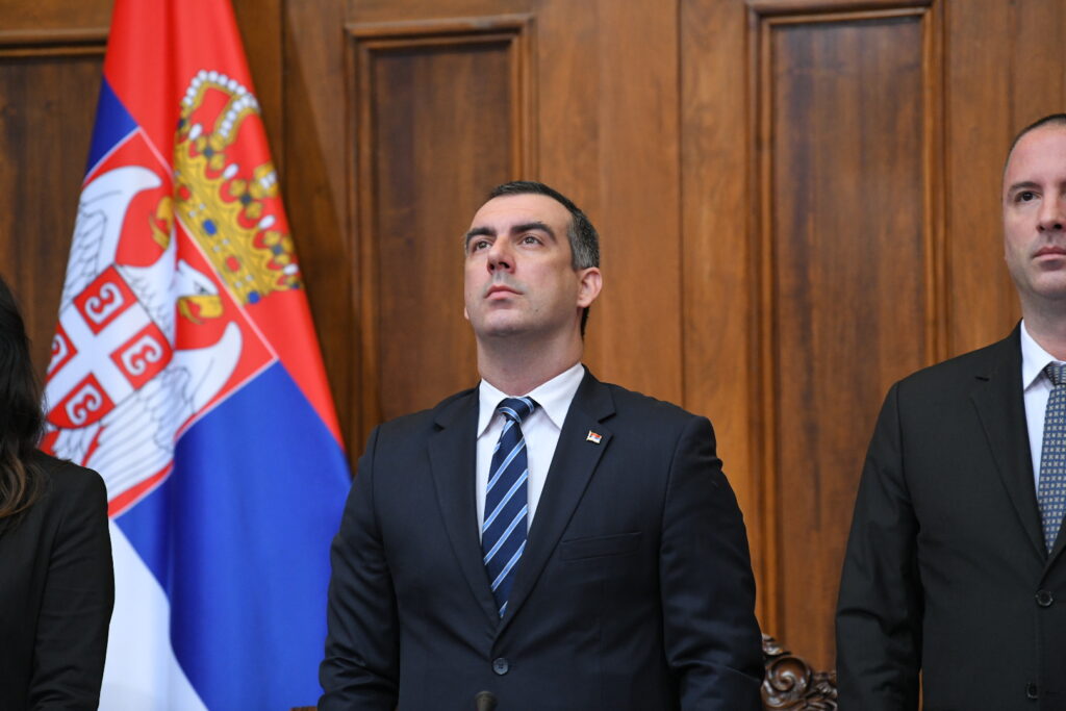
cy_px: 356
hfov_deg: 10.3
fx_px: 5923
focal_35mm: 200
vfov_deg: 6.9
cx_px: 533
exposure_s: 1/250
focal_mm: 200
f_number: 4
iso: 3200
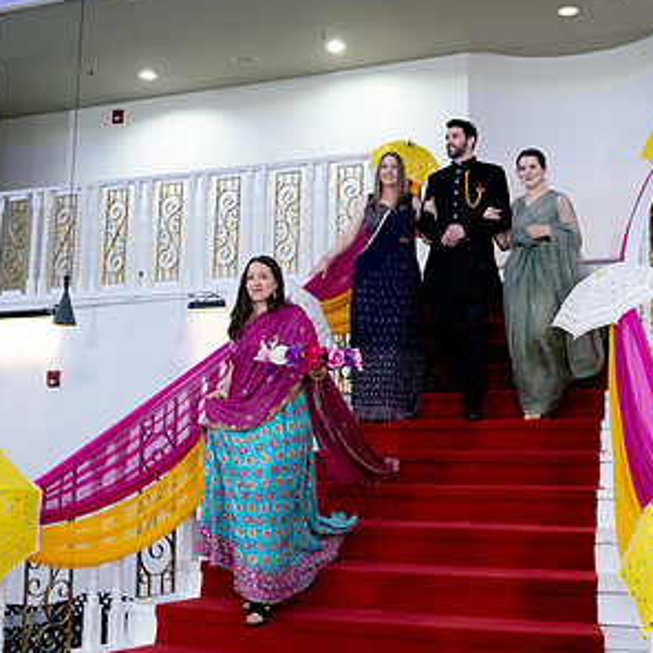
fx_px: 1067
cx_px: 368
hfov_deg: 34.0
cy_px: 255
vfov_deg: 33.9
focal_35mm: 50
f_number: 3.2
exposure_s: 1/125
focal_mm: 30
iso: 1250
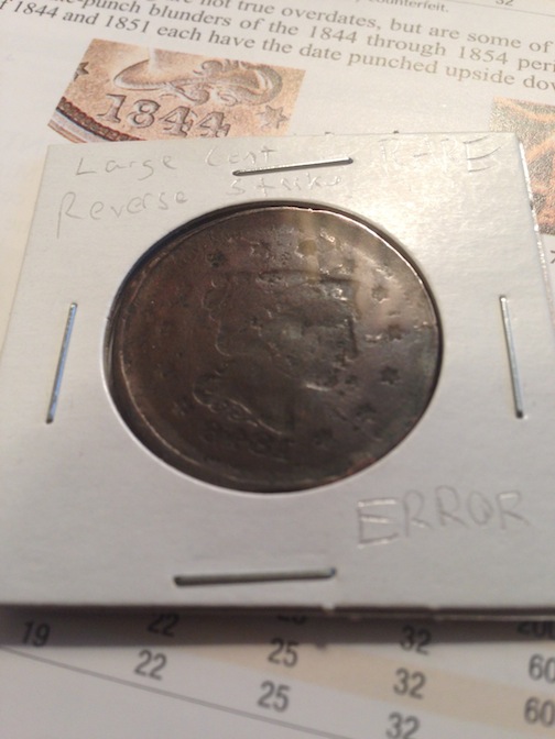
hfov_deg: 42.9
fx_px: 705
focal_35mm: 33
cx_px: 278
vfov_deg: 55.4
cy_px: 370
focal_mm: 4.13
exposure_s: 1/20
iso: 80
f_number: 2.4
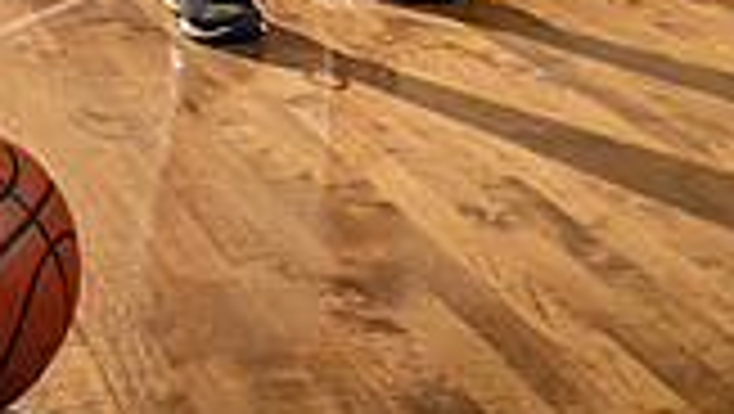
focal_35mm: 84
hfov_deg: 25.1
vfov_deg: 12.2
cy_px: -495
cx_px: 203
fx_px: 1636
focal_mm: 29
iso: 640
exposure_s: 1/250
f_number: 4.5
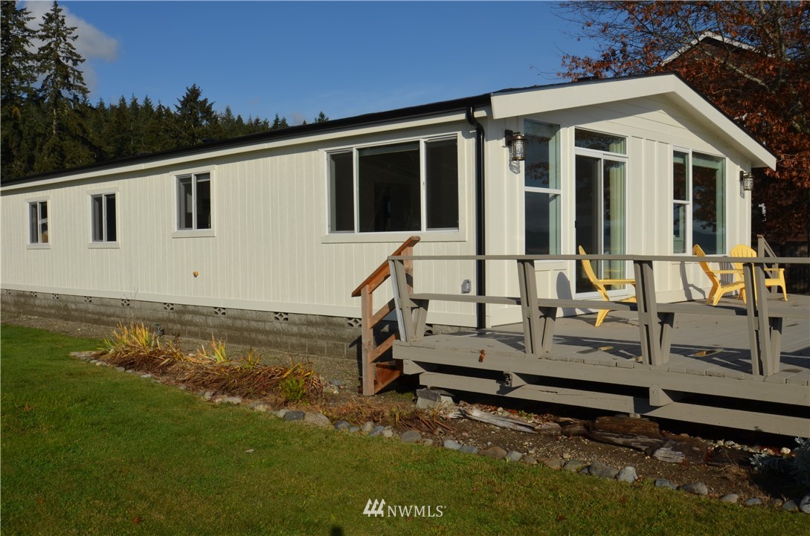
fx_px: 808
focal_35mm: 36
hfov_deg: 53.2
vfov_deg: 36.7
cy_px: 268
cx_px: 405
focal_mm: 24
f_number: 14
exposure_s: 1/200
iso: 100
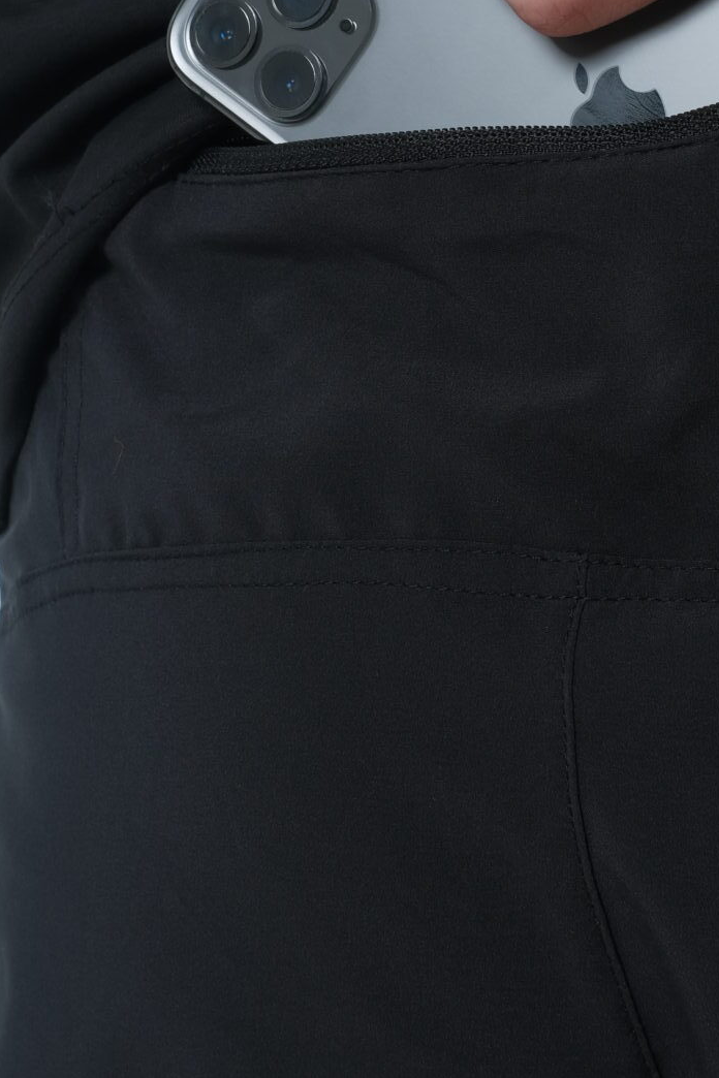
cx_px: 581
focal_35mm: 130
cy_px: 196
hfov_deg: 10.5
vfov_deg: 15.6
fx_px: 3894
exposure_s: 1/200
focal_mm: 35
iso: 200
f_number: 9
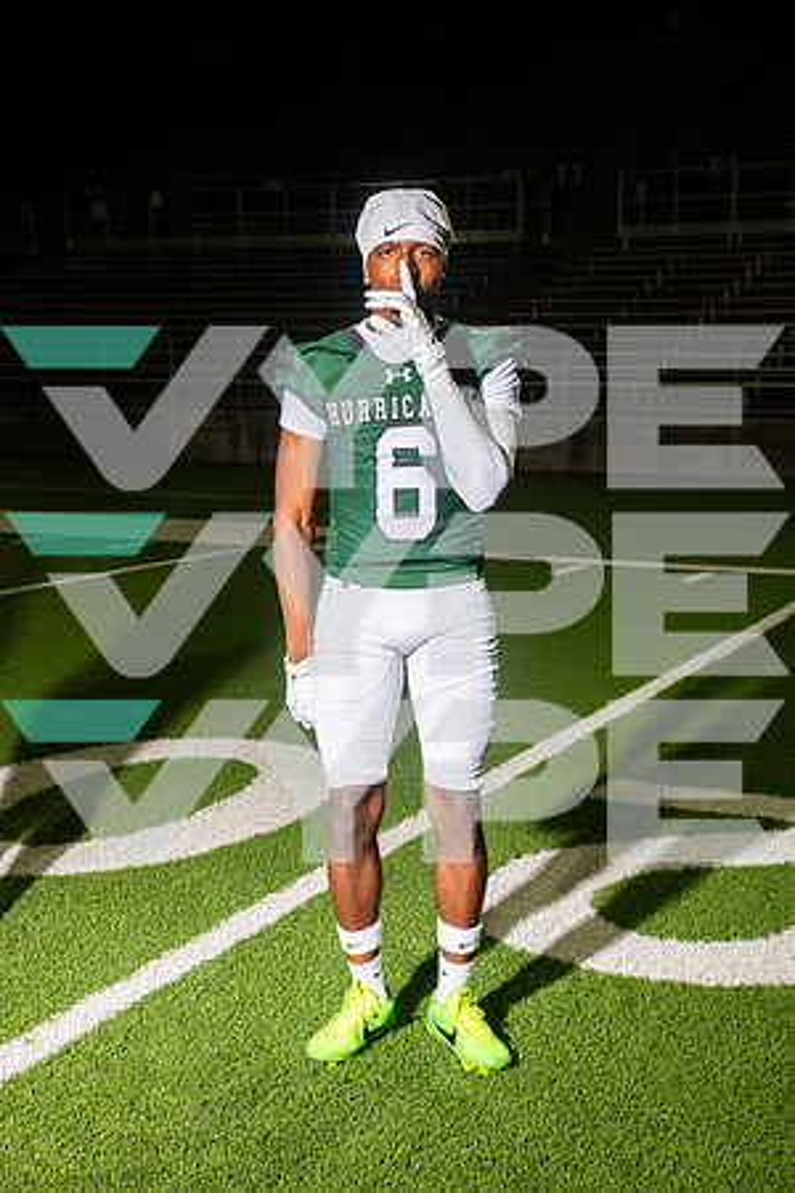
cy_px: 596
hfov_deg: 26.0
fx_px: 1722
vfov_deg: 38.2
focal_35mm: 52
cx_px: 398
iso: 1000
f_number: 7.1
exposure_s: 1/400
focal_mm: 52
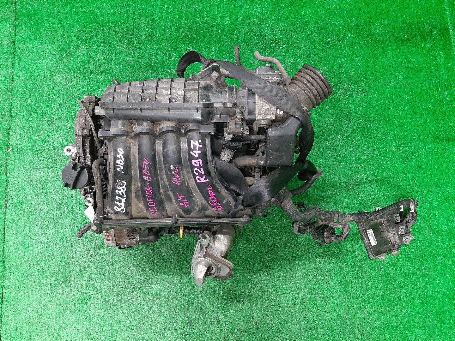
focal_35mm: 26
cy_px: 170
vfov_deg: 53.1
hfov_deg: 67.3
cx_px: 228
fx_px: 342
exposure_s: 1/50
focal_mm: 3.93
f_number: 1.7
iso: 209
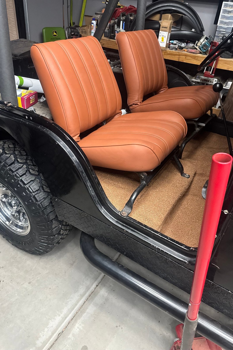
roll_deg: -4.7
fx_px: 243
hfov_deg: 51.3
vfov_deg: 71.5
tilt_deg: -36.3
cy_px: 175
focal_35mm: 25
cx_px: 116
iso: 640
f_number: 1.78
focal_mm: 6.76
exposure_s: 1/60
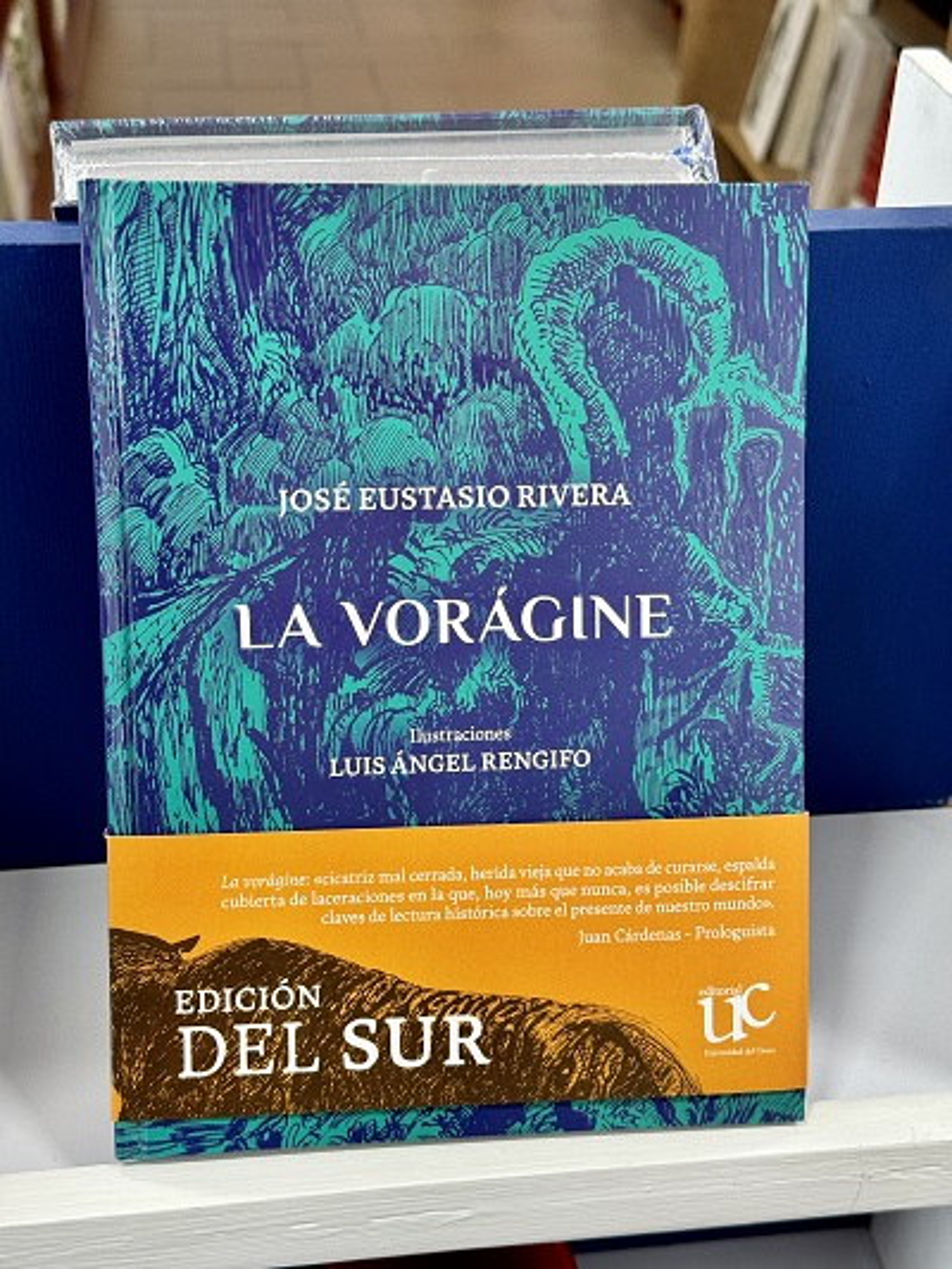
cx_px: 476
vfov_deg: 39.6
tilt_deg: -33.1
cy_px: 634
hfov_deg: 30.3
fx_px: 1759
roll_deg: -1.1
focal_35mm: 48
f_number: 1.78
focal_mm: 6.76
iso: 125
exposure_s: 1/60
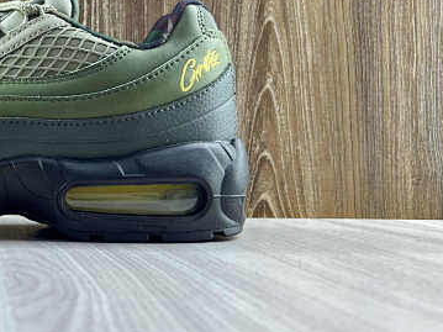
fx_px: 742
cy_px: 96
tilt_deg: +2.8
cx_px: -21
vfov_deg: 25.0
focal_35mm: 58
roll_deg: -0.4
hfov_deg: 30.4
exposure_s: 1/100
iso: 40
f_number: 1.5
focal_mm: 5.7
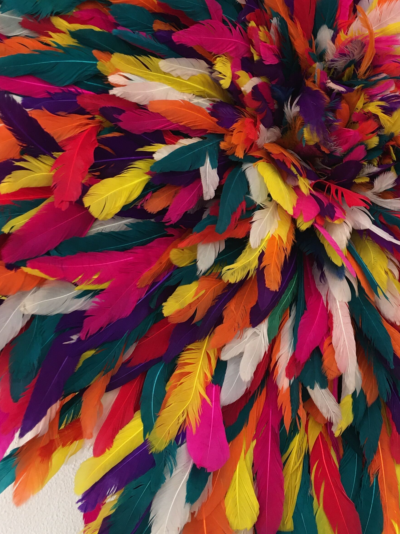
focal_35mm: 50
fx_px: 770
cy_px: 172
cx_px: 318
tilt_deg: +21.0
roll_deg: +1.1
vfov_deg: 37.7
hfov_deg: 28.5
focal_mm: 4.15
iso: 32
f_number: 2.2
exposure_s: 1/17
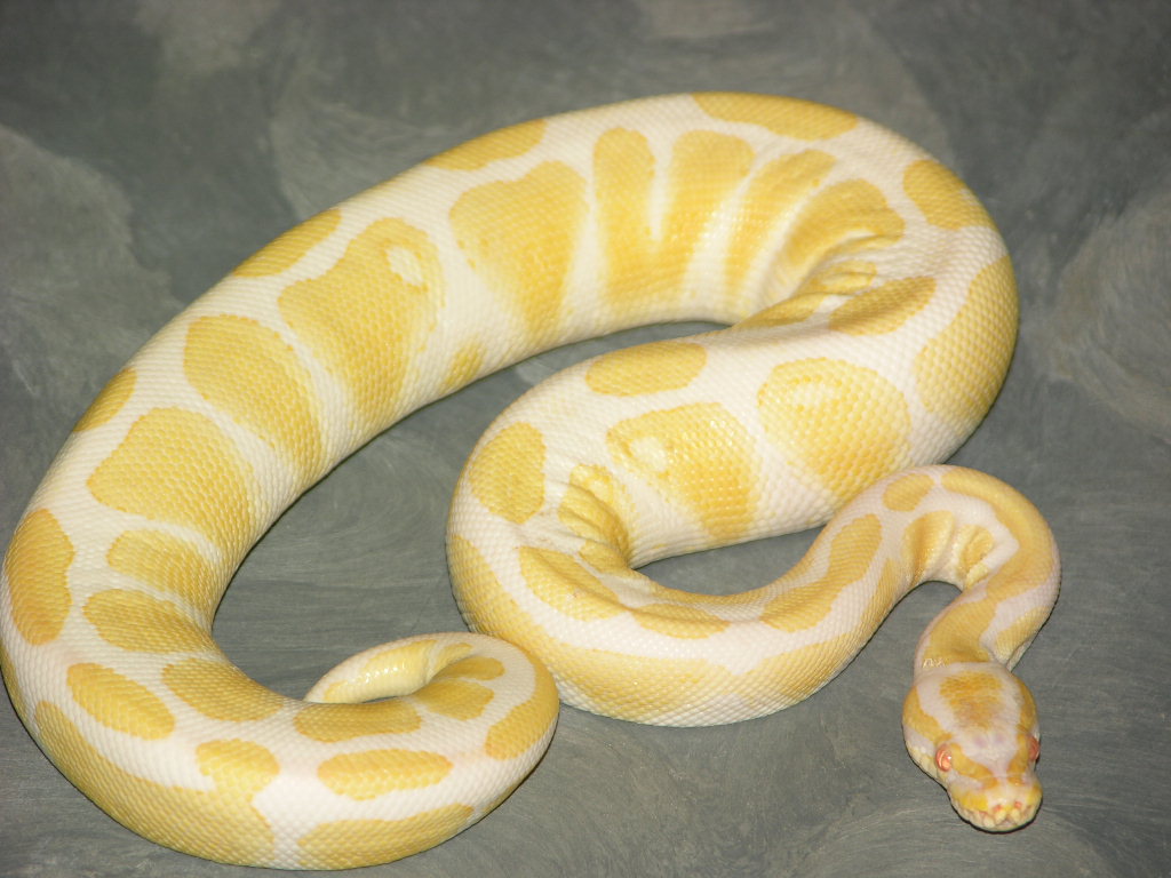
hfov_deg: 7.1
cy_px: 439
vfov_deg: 5.3
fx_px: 9472
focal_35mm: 280
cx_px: 586
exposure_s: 1/253
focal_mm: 71.2
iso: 50
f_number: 4.2
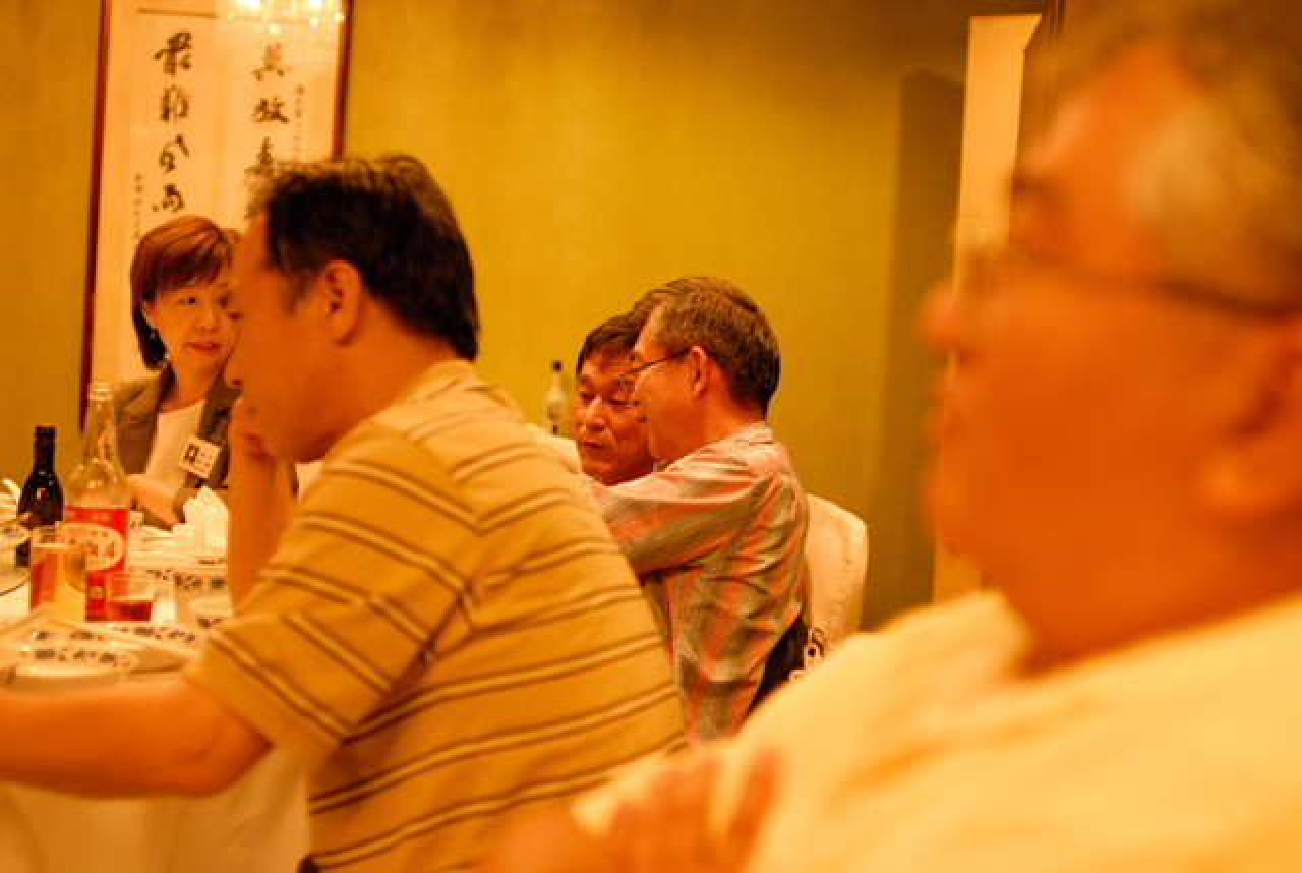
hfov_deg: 46.3
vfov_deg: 32.0
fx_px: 1521
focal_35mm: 42
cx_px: 651
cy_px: 436
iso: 800
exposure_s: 1/90
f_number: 2
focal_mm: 28
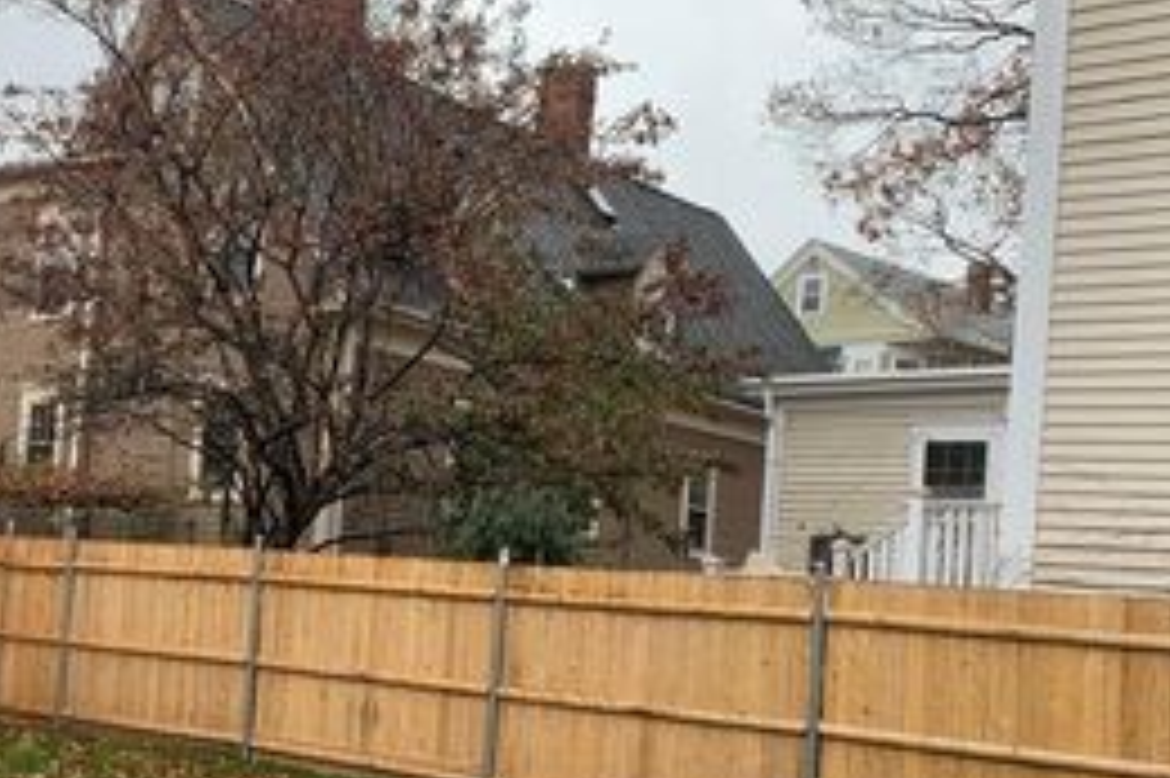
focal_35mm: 52
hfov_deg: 37.3
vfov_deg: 25.8
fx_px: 1689
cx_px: 302
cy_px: 537
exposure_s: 1/360
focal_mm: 4.25
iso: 25
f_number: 1.8
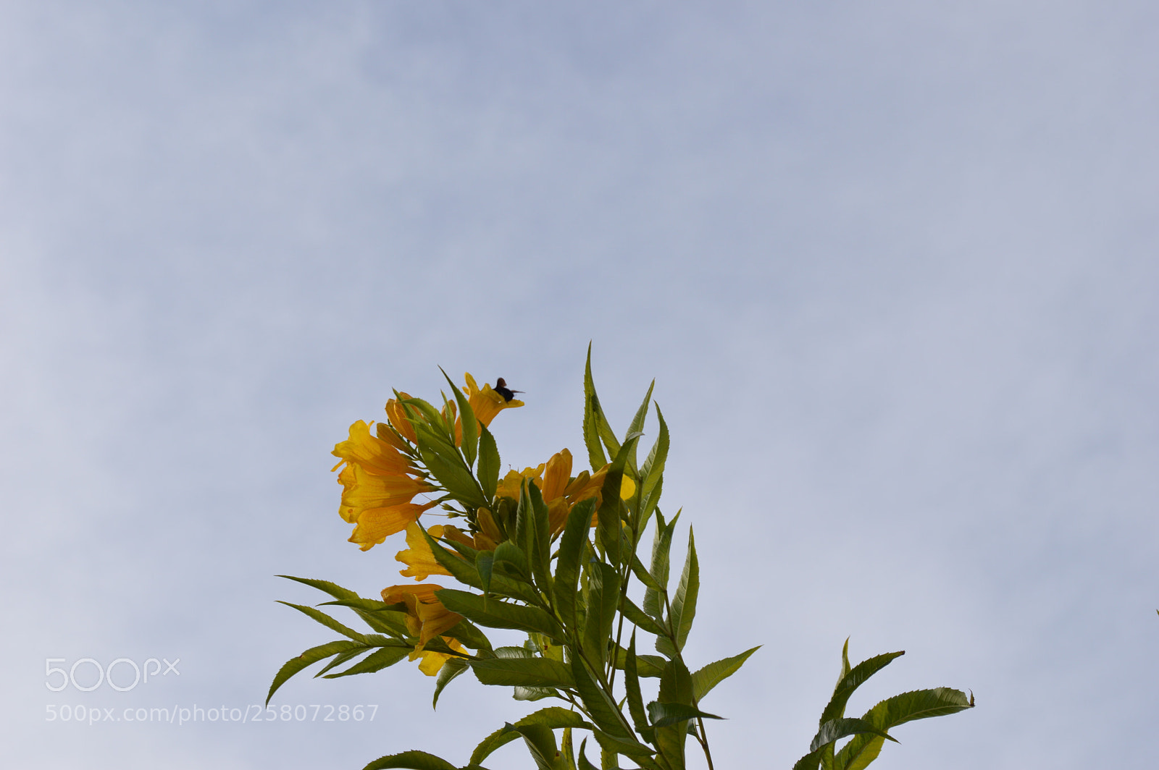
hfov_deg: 24.6
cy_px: 385
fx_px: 2654
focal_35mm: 82
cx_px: 580
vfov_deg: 16.5
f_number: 8
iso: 100
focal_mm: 55
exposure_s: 1/160
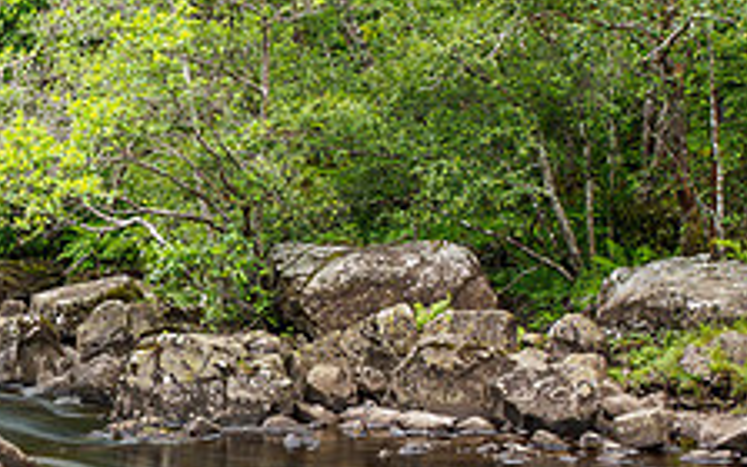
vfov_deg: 9.5
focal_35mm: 137
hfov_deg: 14.6
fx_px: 2789
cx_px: -207
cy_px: 498
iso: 100
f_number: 7.1
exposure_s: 5
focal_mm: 25
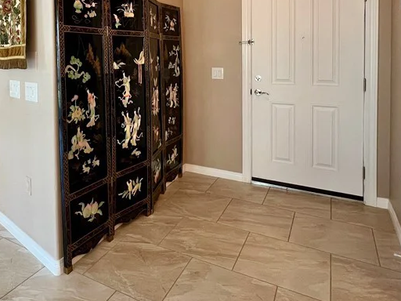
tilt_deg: -2.0
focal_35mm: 26
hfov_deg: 64.9
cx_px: 123
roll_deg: +1.2
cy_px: 69
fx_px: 301
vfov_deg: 50.5
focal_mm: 1.57
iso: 250
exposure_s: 1/60
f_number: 1.8
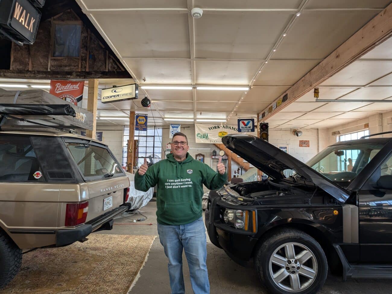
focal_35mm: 18
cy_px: 147
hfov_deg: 87.8
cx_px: 196
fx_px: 204
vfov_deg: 71.6
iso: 48
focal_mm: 2.71
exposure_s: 1/63
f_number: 2.2
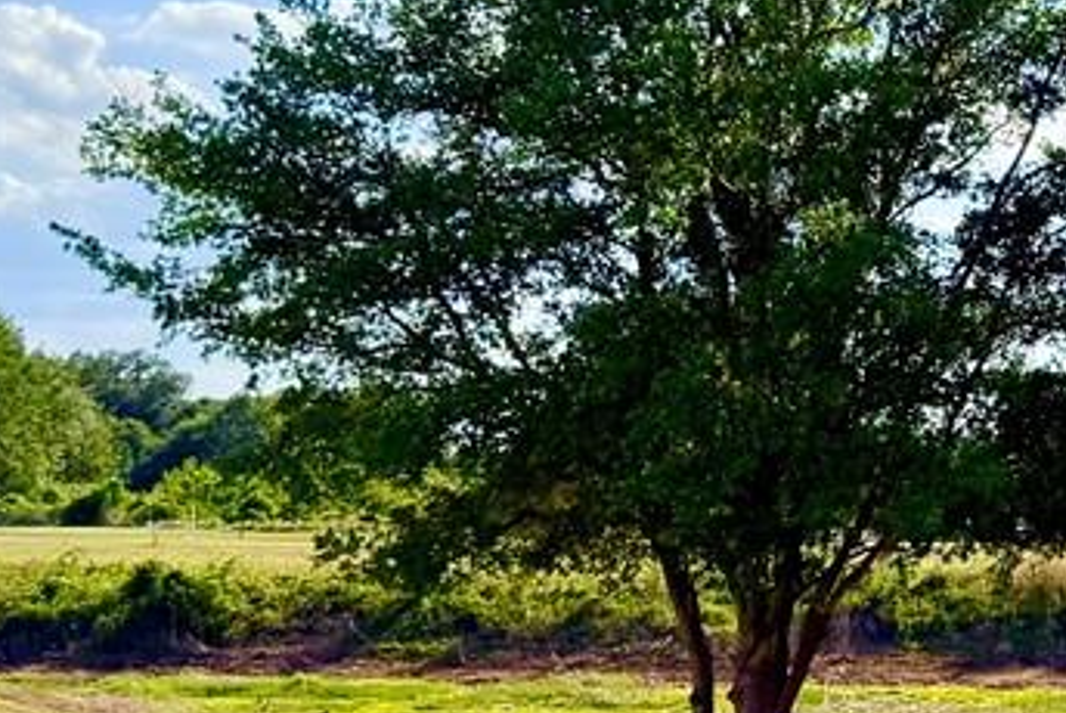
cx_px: 1568
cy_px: 282
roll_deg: -0.3
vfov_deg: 11.8
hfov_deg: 16.2
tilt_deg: +4.5
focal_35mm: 116
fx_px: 3438
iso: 100
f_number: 1.78
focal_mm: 6.76
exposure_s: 1/7353
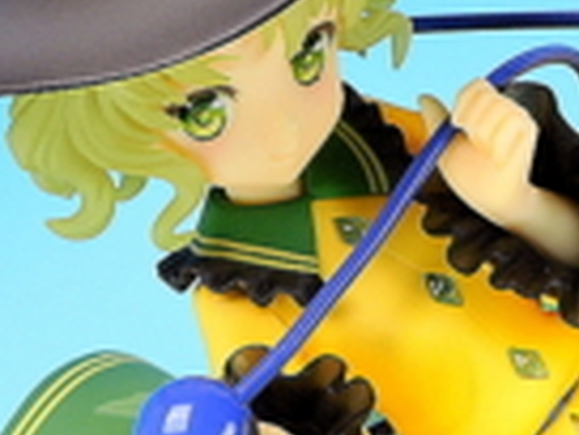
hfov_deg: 8.2
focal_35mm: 242
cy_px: 631
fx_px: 4048
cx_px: 481
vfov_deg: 6.1
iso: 80
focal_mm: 11.8
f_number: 6.3
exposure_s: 1/2
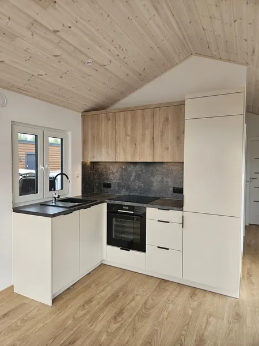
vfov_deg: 73.9
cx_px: 130
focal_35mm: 23
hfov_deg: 58.9
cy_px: 173
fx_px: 229
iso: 160
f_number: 1.8
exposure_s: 1/190
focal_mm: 5.4
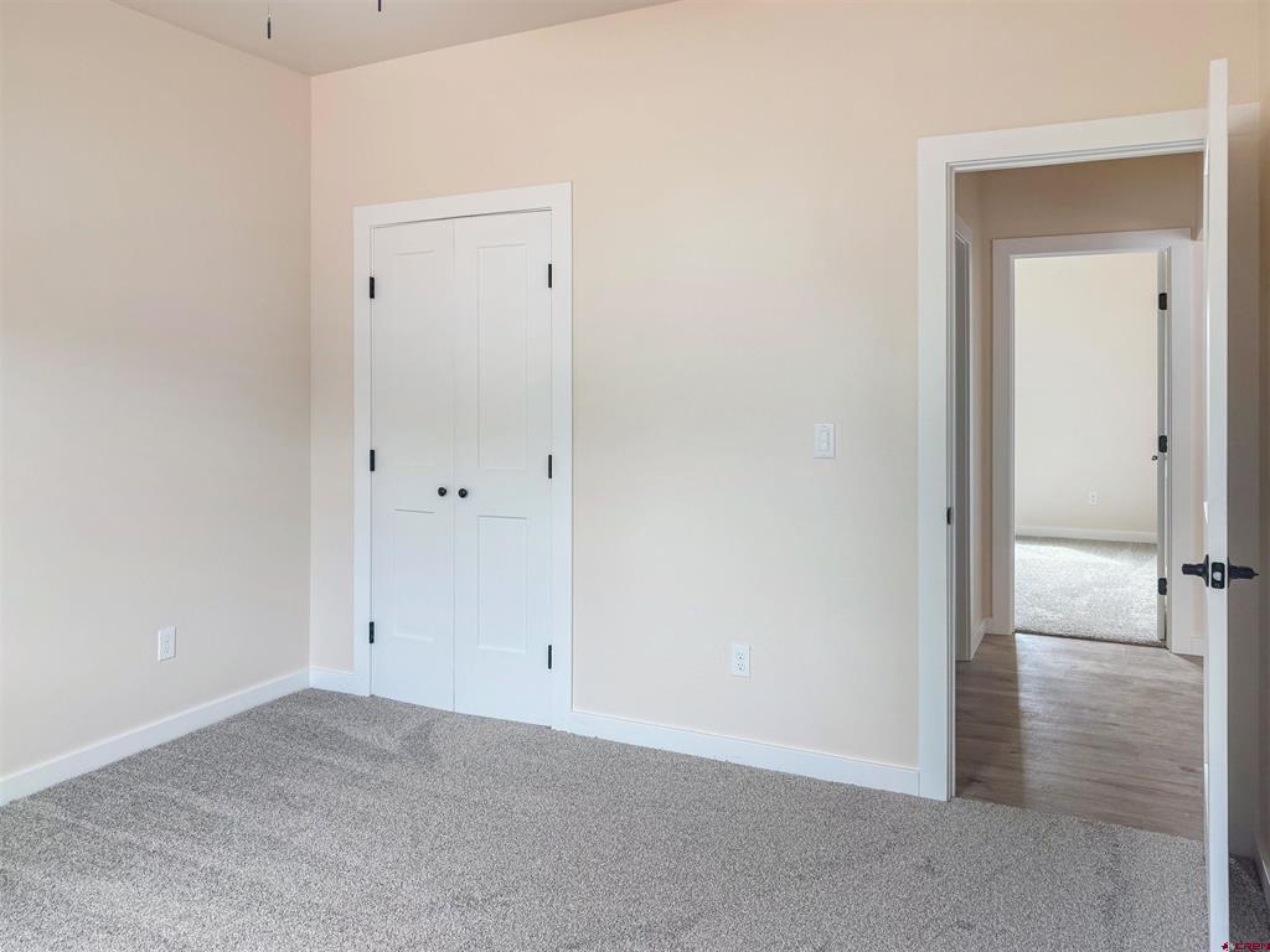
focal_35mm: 24
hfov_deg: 71.6
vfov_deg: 56.8
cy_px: 476
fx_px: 881
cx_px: 635
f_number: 1.8
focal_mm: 6.76
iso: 64
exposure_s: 1/120
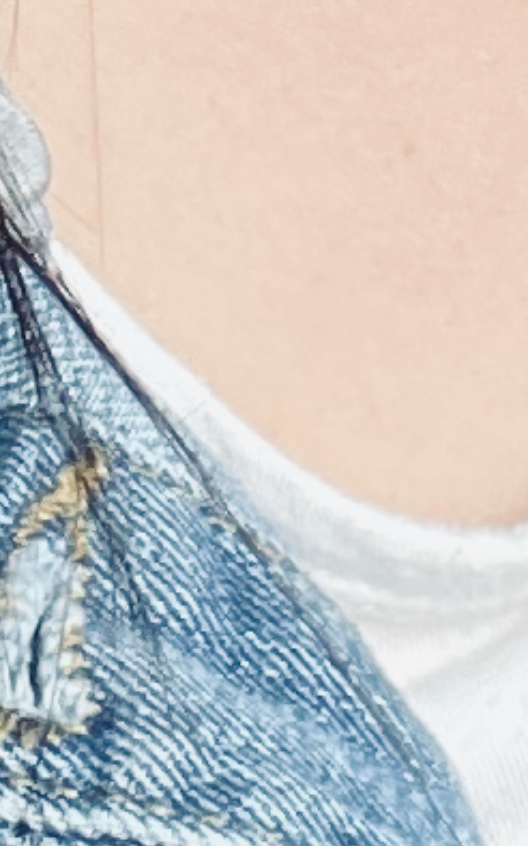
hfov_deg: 5.3
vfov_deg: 8.1
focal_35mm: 249
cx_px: 356
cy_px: -820
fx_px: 5737
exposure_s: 1/121
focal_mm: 2.71
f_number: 2.2
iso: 80
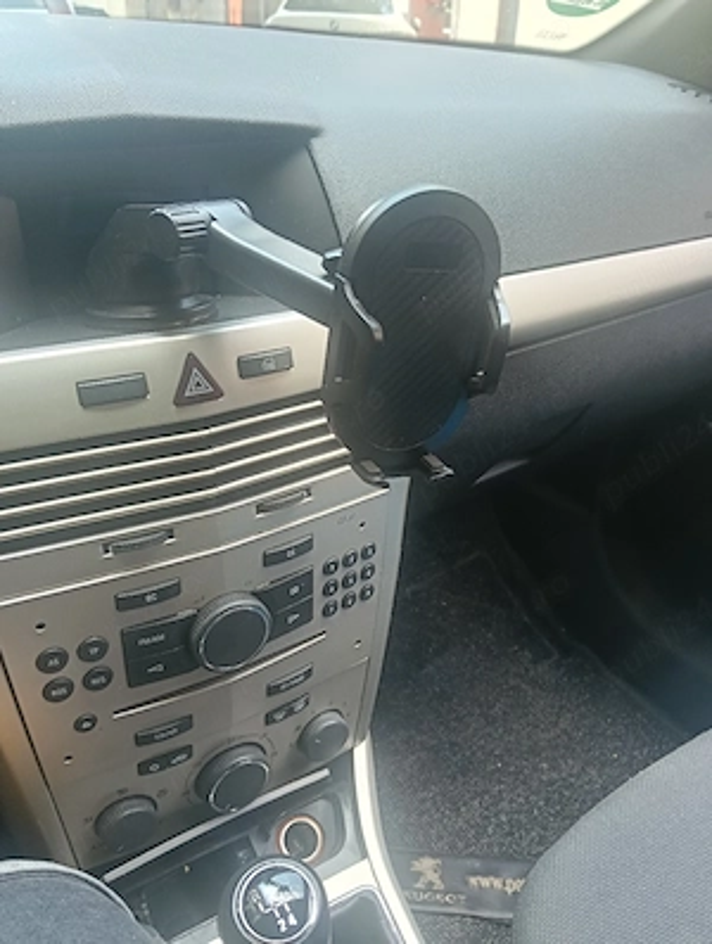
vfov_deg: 65.2
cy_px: 472
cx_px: 356
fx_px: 738
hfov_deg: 51.5
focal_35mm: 27
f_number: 1.8
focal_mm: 3.98
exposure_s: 1/33.3
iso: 80
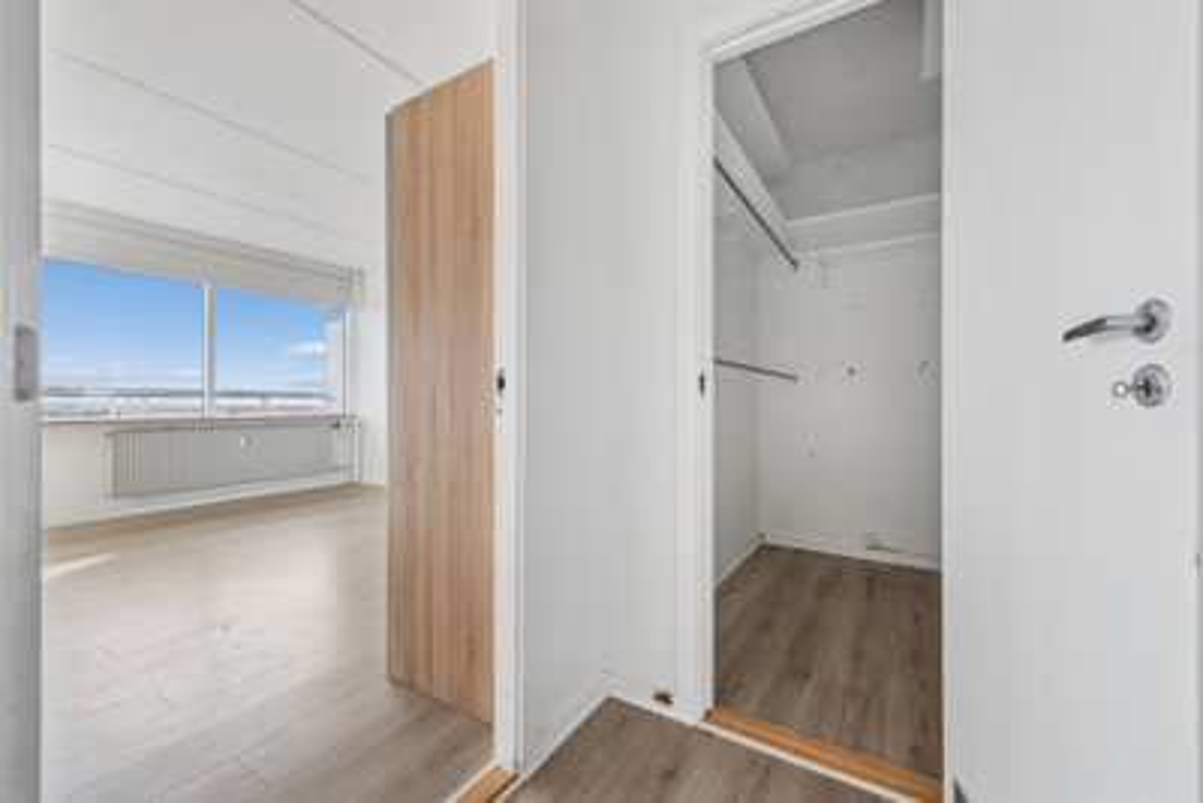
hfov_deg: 104.2
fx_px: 468
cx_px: 602
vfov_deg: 81.3
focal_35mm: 14
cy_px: 402
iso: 250
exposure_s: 1/100
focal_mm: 14
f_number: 10
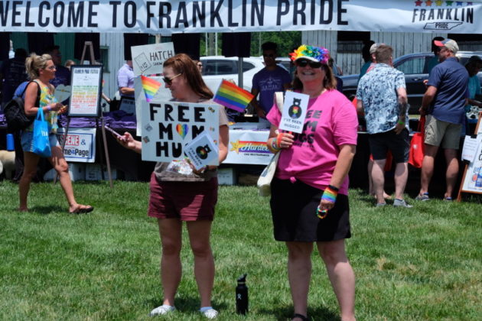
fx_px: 1352
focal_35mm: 101
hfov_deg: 20.2
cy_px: 160
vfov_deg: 13.6
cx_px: 241
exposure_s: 1/420
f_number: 9
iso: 400
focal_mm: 67.1
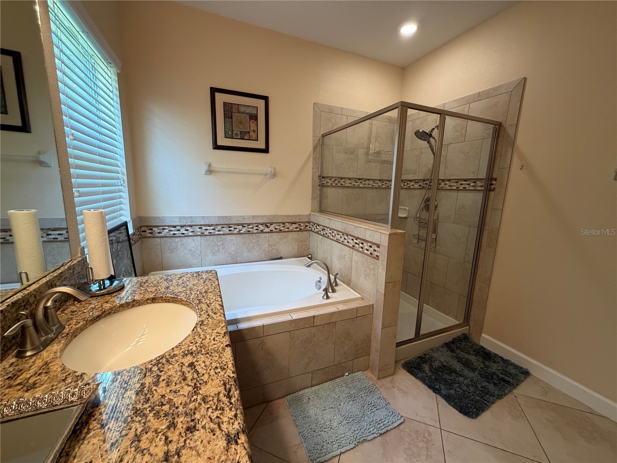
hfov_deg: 102.1
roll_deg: -1.6
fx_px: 250
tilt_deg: -9.4
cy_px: 232
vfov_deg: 85.7
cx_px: 308
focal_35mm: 14
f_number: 2.2
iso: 250
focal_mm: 2.22
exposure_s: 1/120
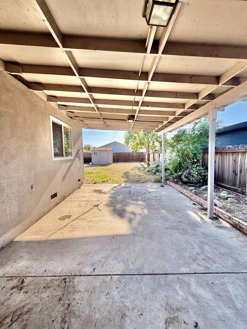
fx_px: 133
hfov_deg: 85.7
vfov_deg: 102.0
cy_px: 164
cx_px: 124
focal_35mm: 14
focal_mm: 2.22
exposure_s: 1/226
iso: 50
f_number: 2.2
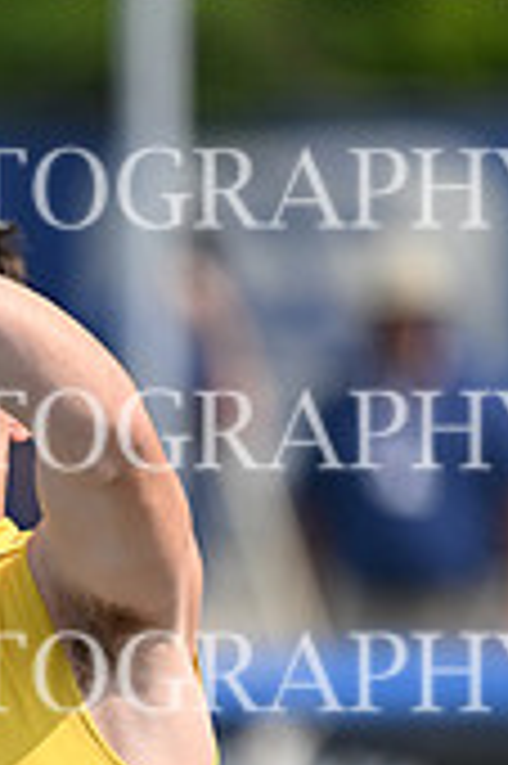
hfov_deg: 1.0
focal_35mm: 1367
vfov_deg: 1.5
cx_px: -303
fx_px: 28992
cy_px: 1035
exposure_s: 1/4000
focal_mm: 400
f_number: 4.5
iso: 500
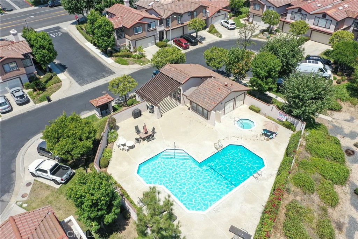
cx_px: 179
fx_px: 278
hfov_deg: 65.5
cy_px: 120
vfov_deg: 46.4
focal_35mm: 28
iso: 100
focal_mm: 10.26
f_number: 5.6
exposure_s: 1/400
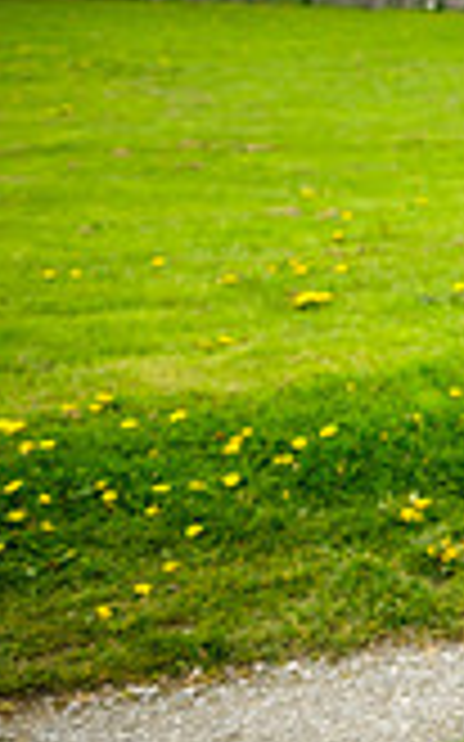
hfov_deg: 11.2
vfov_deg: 23.5
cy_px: 254
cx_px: 1266
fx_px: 1782
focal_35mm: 88
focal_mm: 16
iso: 160
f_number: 2
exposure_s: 1/1000
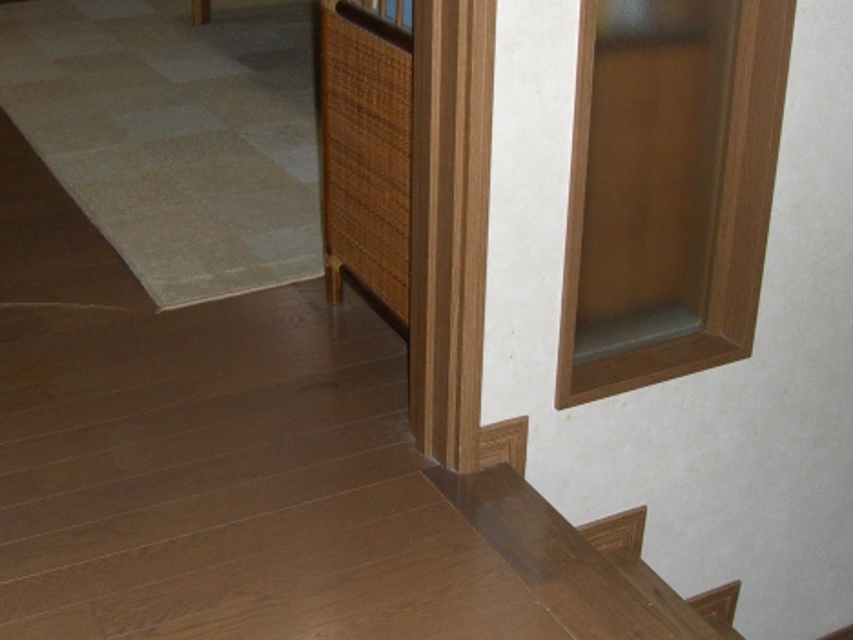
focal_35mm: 52
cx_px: 476
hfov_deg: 36.8
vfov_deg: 28.0
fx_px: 1281
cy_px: 312
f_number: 2.7
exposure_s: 1/60
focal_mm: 6.2
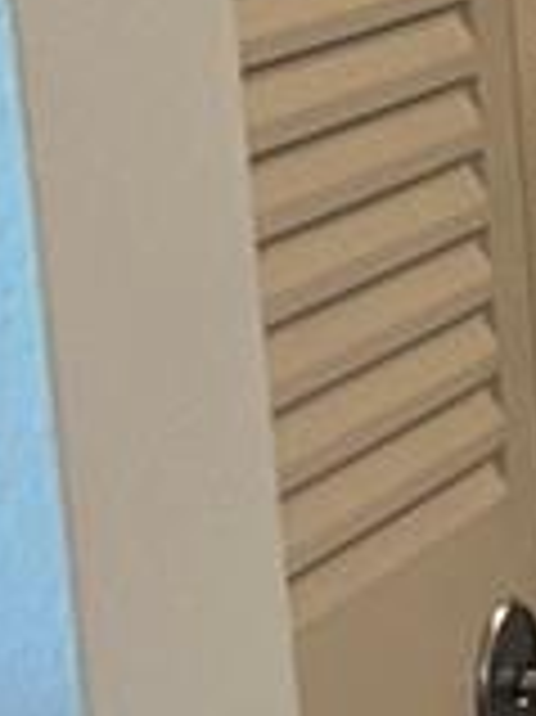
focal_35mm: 196
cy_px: 612
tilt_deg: -13.5
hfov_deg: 6.4
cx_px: 2013
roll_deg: -1.0
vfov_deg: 10.1
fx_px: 4052
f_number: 1.5
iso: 160
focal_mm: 5.7
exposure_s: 1/60
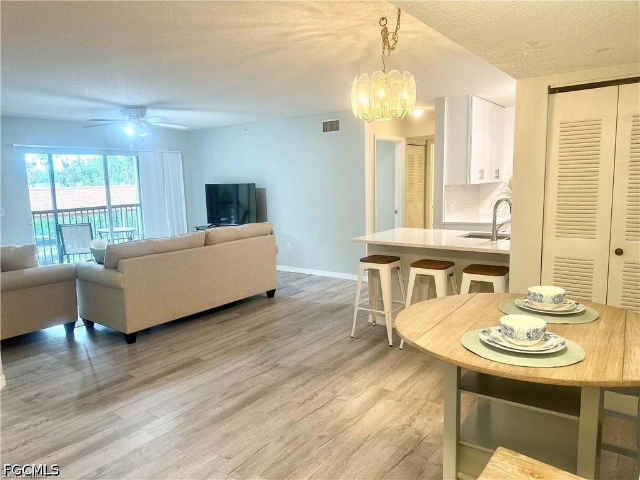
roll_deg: +1.4
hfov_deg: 71.6
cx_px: 320
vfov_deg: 56.8
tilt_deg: -8.8
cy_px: 240
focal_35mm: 24
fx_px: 444
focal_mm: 6.86
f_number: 1.78
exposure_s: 1/60
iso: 160
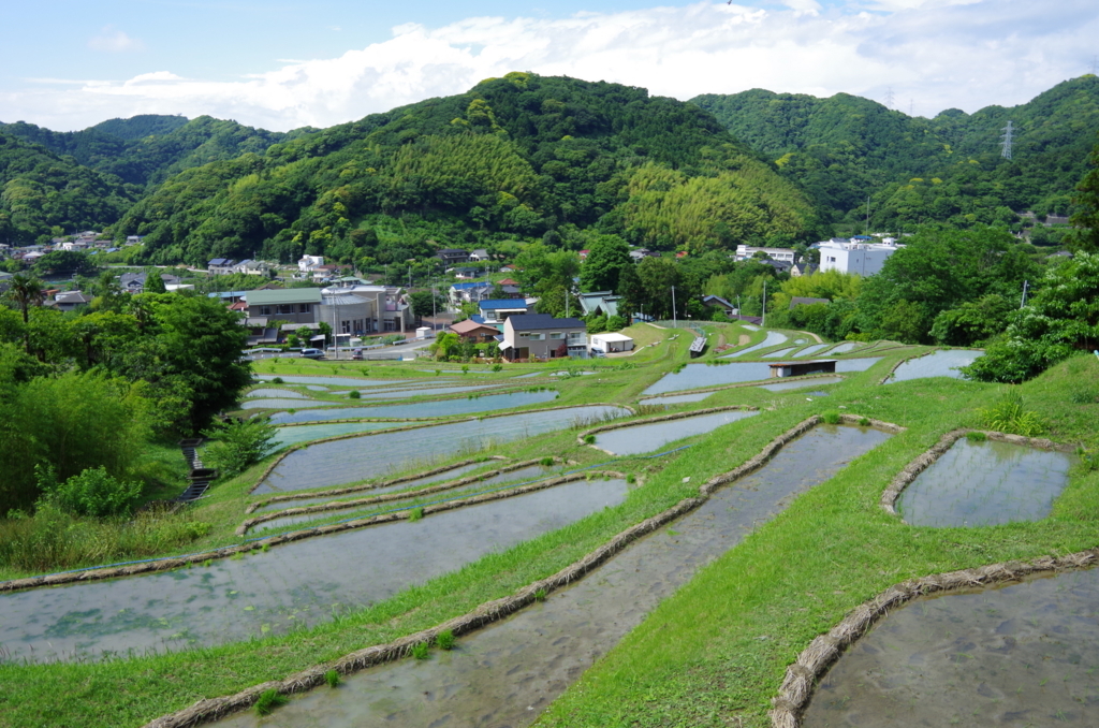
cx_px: 550
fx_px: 822
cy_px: 364
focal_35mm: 27
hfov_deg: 67.5
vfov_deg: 47.7
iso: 200
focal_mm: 18
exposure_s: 1/320
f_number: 7.1
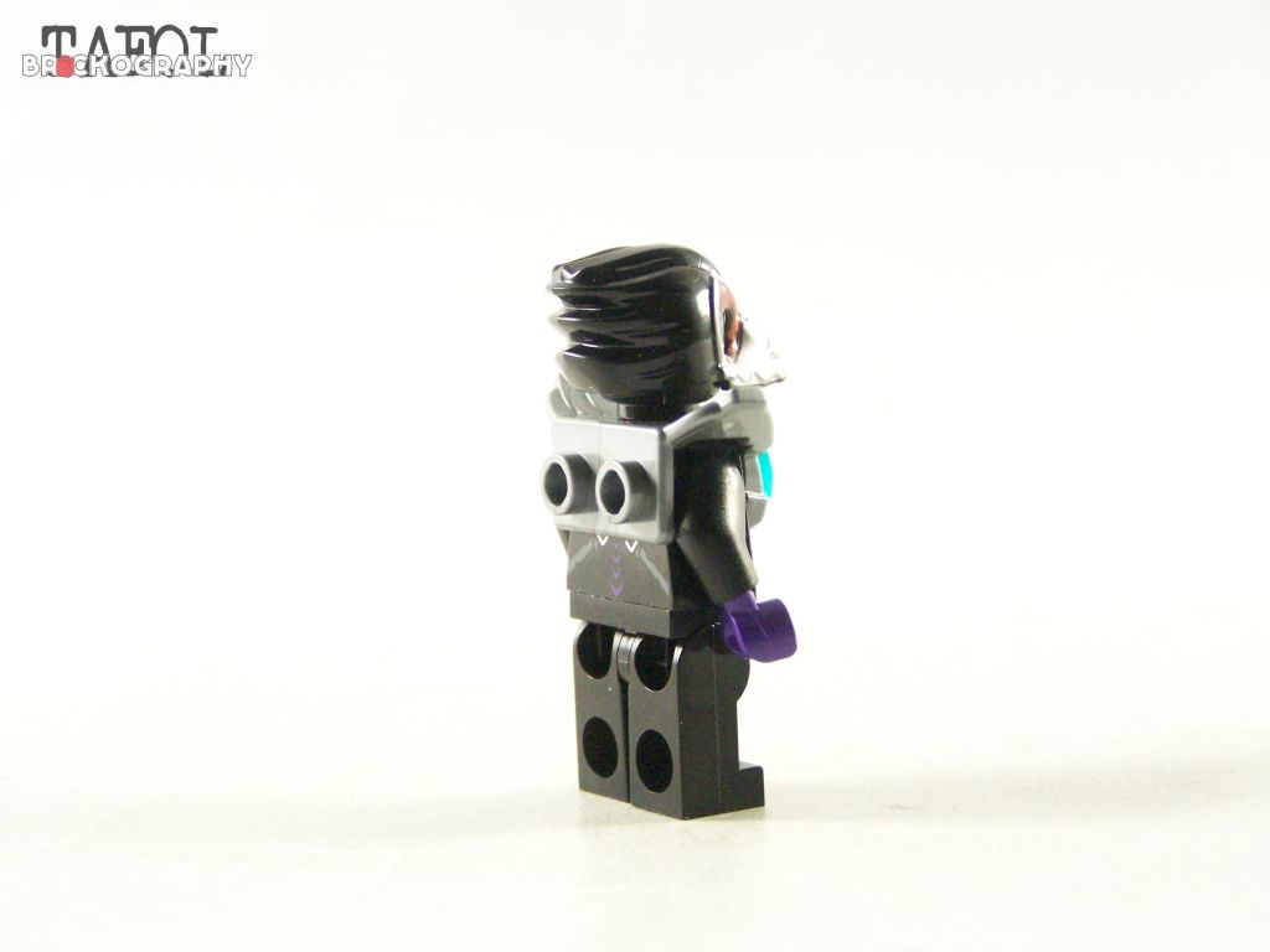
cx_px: 635
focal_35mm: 82
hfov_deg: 23.8
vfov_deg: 18.0
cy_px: 476
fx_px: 3008
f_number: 3.2
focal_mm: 13.7
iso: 400
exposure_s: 1/60
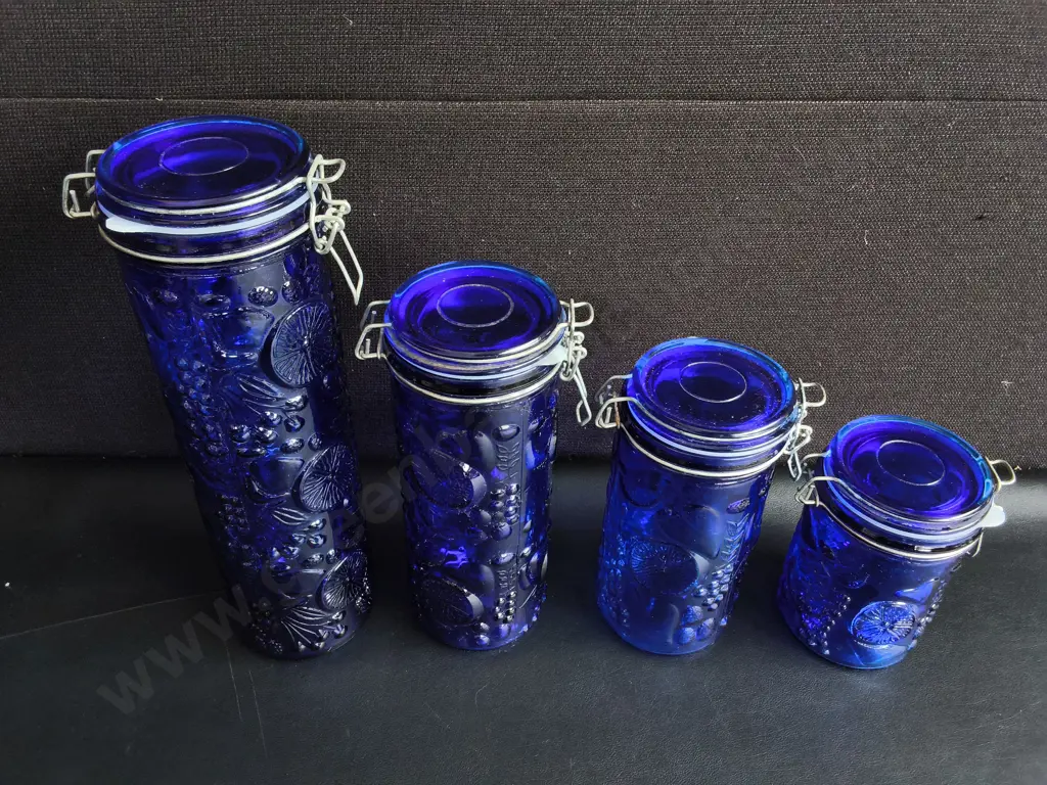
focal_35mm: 27
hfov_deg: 65.3
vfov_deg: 51.4
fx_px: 817
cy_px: 392
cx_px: 524
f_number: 2
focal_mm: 2.87
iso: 125
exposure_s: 1/100
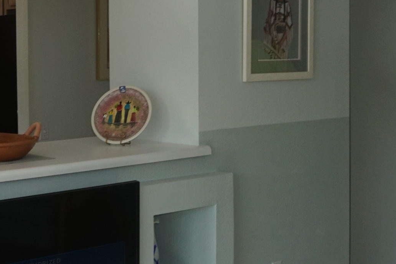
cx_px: -95
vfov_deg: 19.4
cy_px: 88
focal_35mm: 70
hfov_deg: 25.5
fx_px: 770
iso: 320
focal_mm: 16
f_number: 9
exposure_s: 1/100
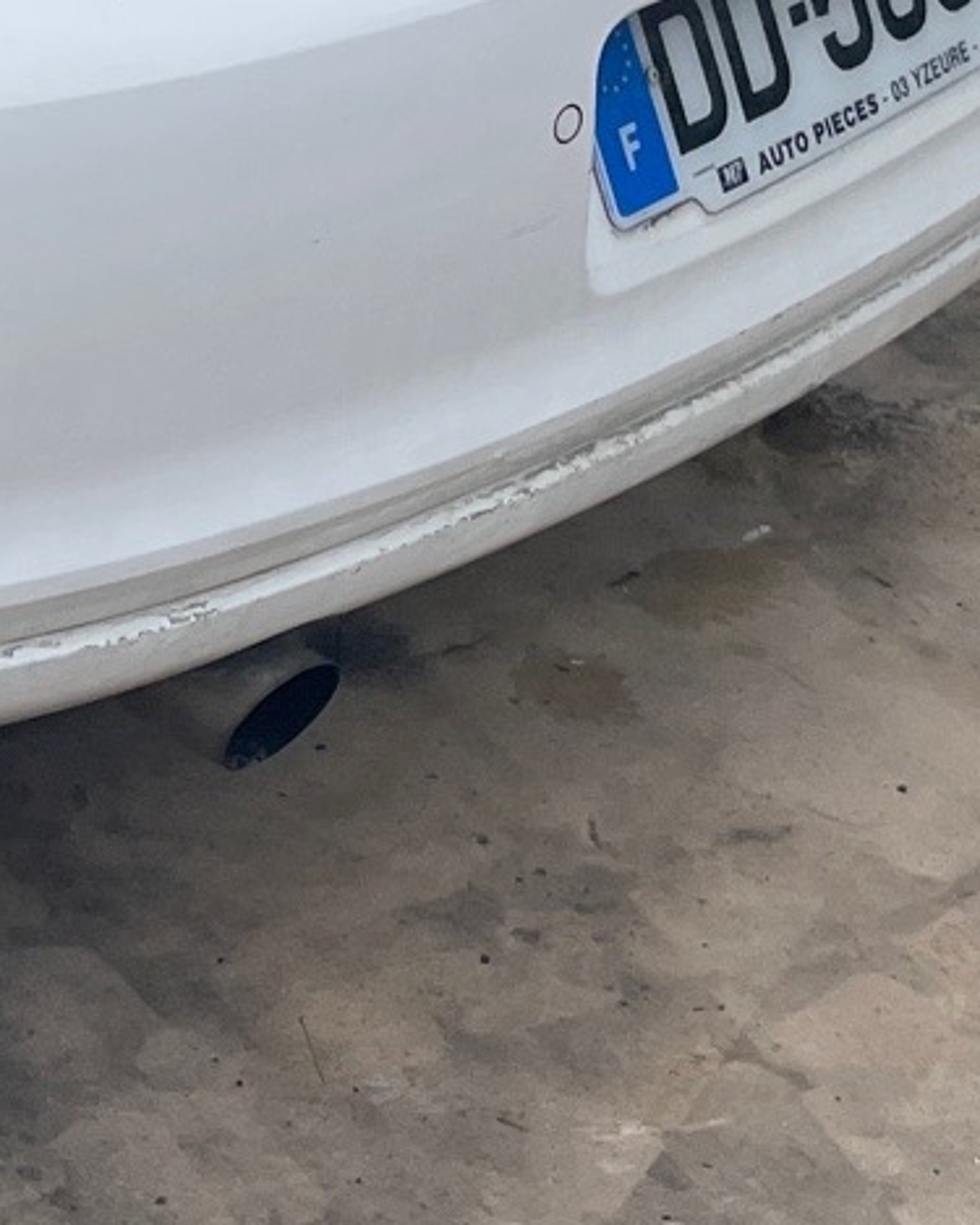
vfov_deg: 17.3
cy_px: -405
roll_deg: +1.8
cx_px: -797
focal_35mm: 104
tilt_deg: -16.9
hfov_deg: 13.3
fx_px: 3772
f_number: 1.6
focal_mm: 4.2
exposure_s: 1/1103
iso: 32
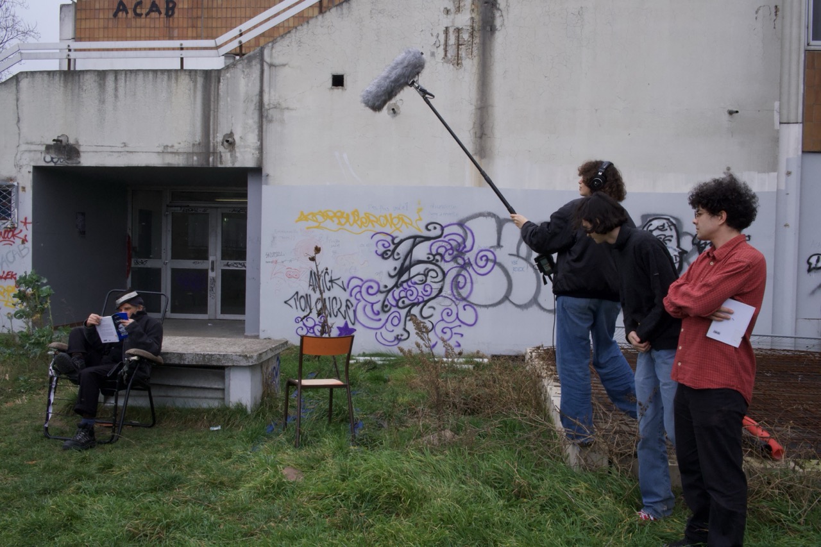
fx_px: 661
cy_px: 274
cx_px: 410
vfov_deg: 45.0
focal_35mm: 29
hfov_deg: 63.7
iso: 3200
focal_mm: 19.6
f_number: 18
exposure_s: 1/125
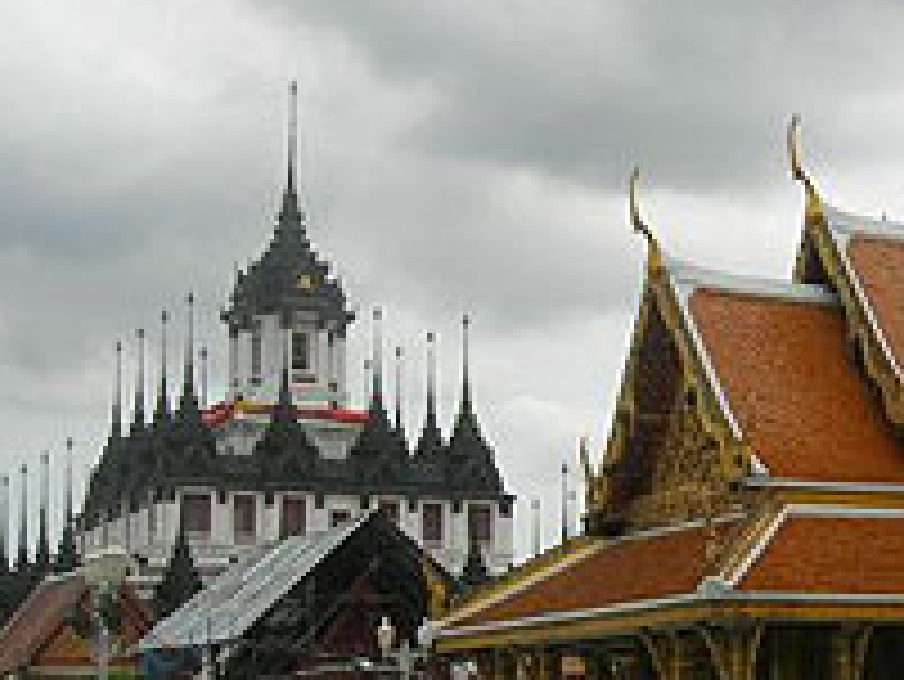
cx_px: 841
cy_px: 477
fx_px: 2221
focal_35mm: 85
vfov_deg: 17.3
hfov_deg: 22.4
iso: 64
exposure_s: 1/451
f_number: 4.8
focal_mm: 7.8
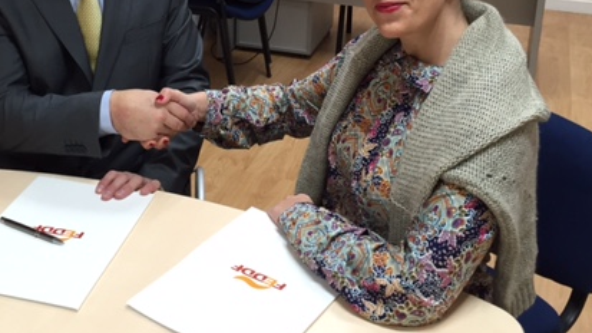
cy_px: 6
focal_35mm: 49
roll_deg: -0.3
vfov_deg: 23.5
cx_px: 206
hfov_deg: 41.7
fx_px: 769
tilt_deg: -15.9
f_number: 2.2
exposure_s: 1/33
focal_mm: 4.15
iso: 40
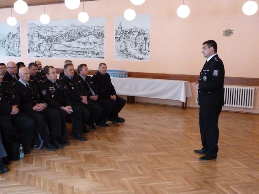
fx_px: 299
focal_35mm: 40
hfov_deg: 46.8
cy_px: 97
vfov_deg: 36.0
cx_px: 130
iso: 800
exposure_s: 1/40
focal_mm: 7.3
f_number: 3.1
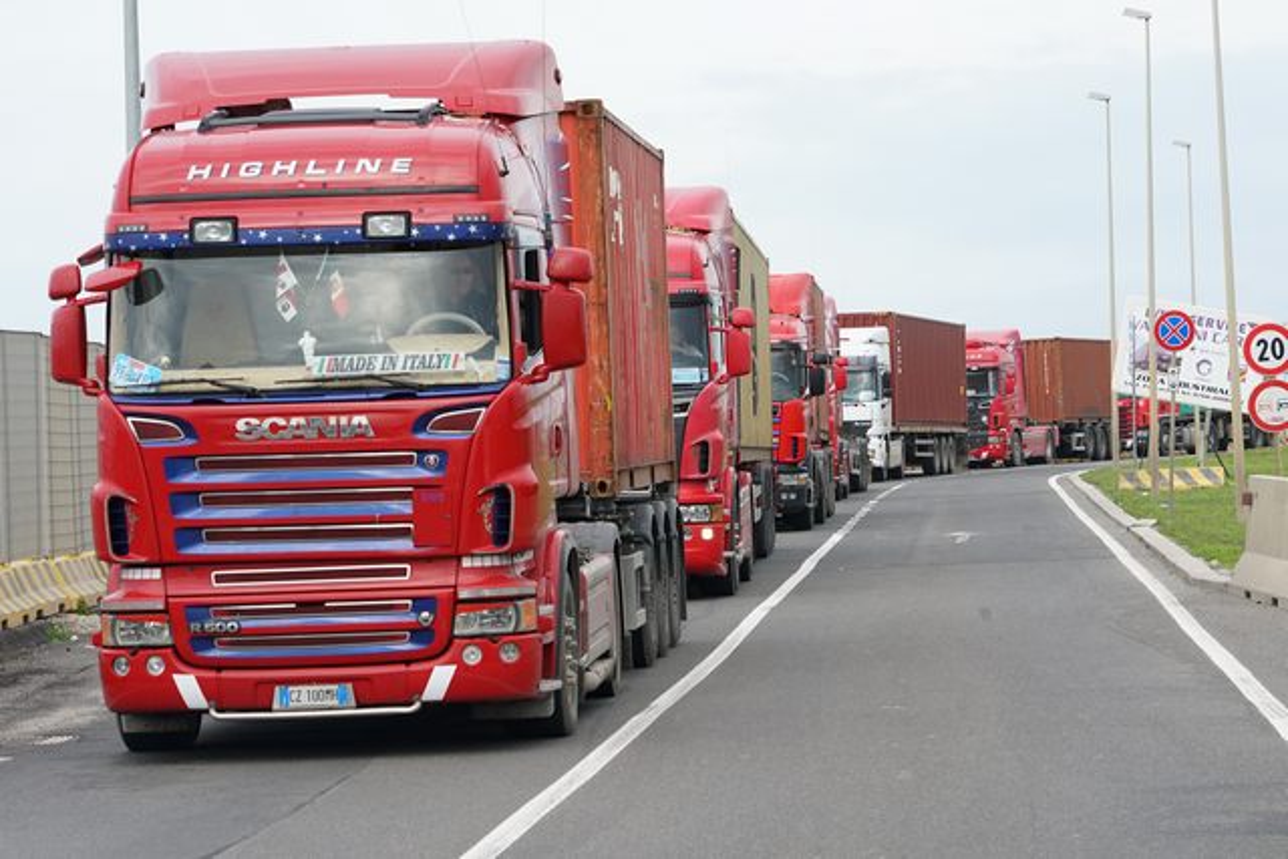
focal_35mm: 127
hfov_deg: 16.1
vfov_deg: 10.8
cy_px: 430
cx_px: 644
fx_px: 4545
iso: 320
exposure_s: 1/320
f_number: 9
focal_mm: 85
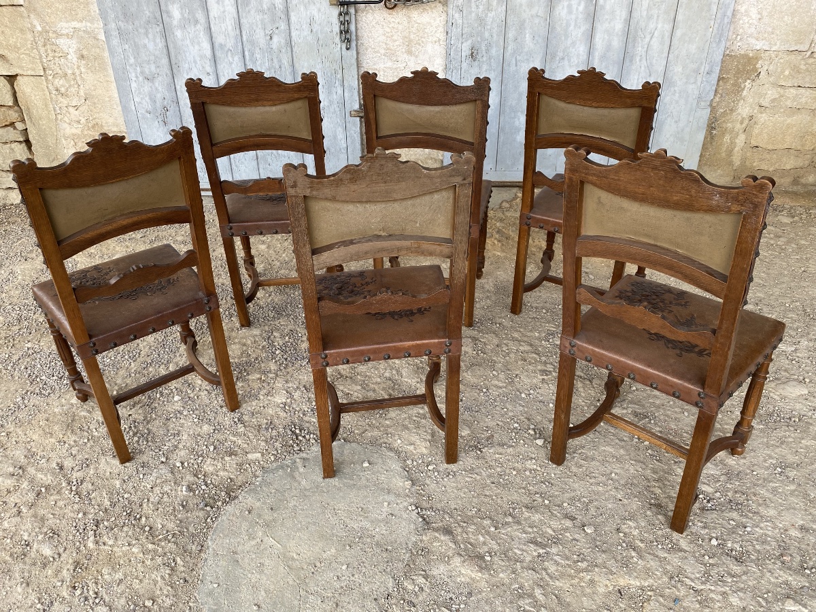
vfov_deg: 53.1
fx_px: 613
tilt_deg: -29.9
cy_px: 306
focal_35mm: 26
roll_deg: -0.4
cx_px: 408
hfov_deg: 67.3
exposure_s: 1/122
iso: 40
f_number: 1.8
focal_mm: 4.25
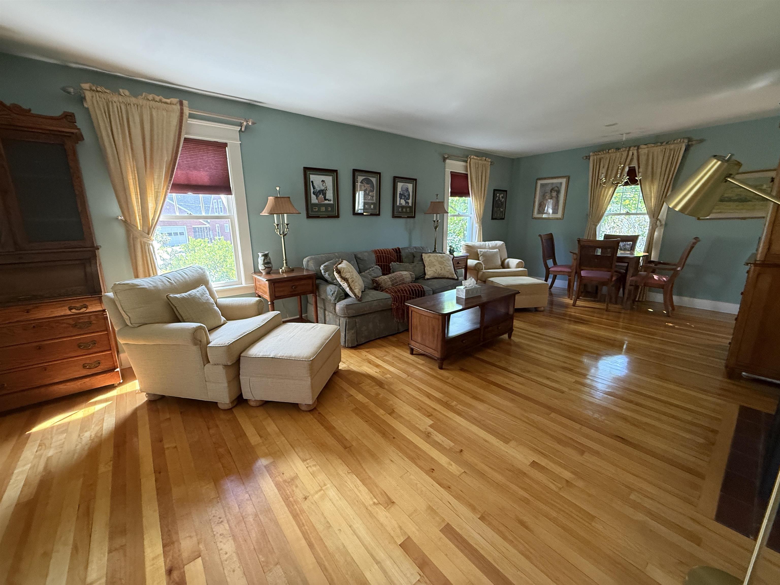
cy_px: 292
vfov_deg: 85.7
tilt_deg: -12.4
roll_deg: +0.5
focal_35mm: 14
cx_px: 390
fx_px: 315
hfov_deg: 102.1
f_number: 2.2
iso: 400
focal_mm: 2.22
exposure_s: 1/60
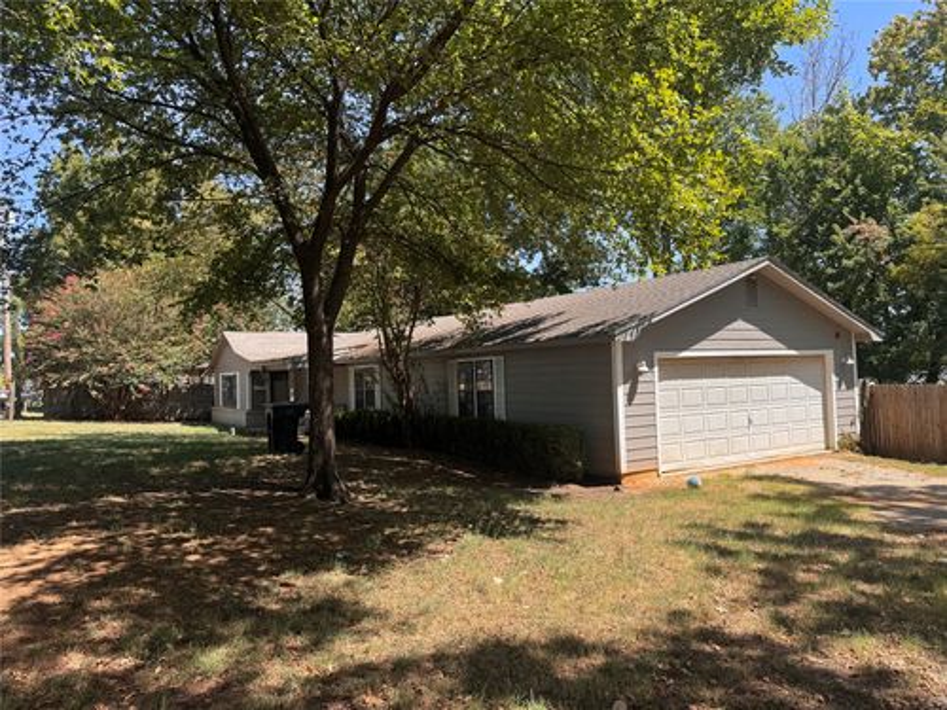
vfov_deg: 56.8
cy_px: 355
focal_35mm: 24
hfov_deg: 71.6
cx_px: 474
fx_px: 657
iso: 80
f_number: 1.78
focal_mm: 6.76
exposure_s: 1/1339
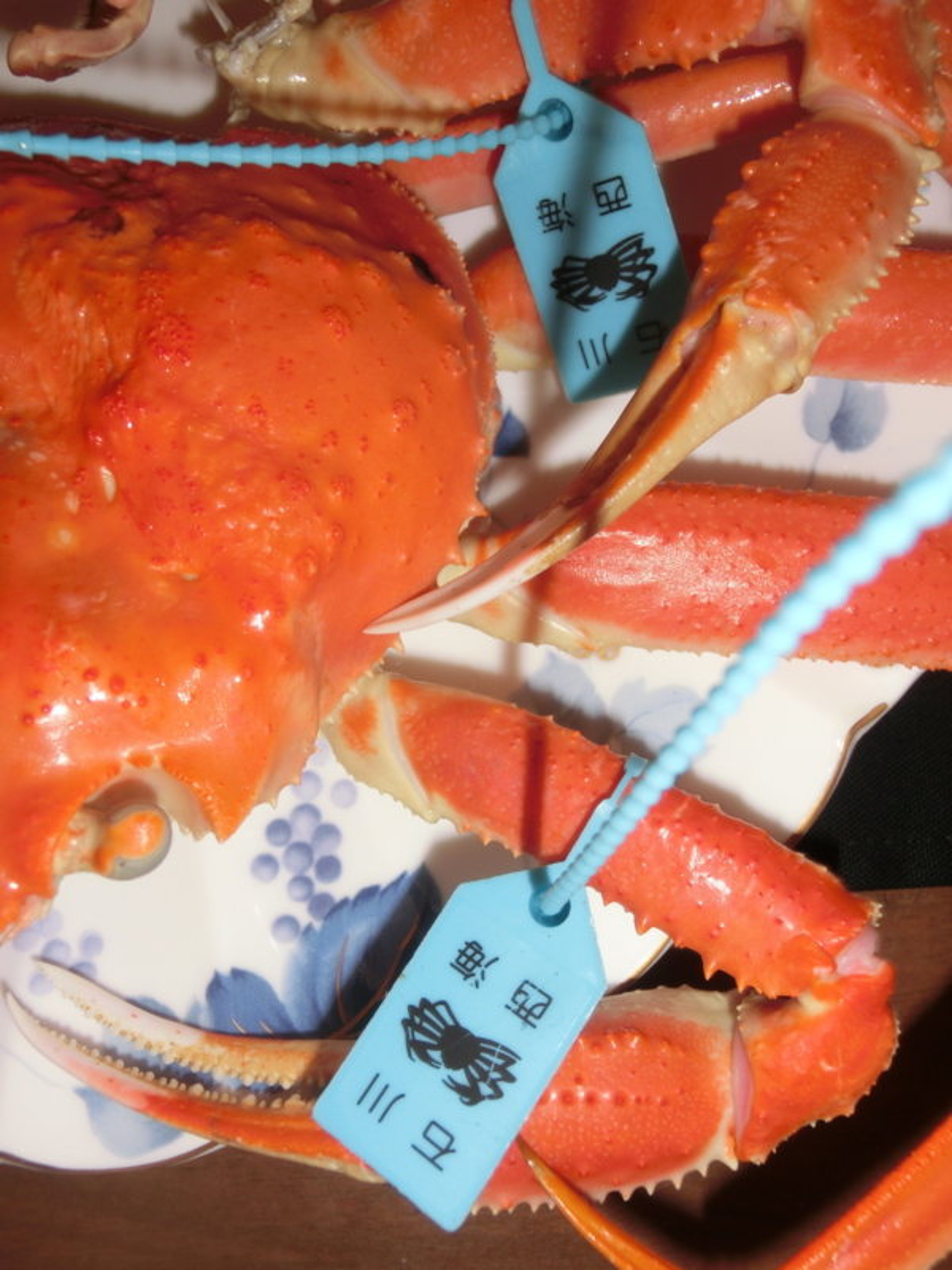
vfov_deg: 60.0
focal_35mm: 30
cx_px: 476
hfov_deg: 46.8
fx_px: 1100
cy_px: 635
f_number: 3.5
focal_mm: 5.36
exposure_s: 1/15
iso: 80
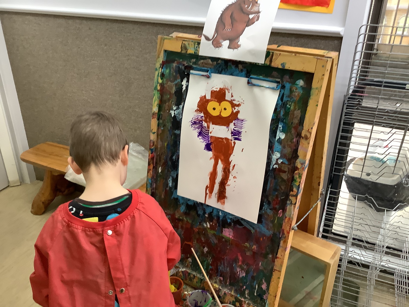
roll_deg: -1.4
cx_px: 204
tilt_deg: -25.6
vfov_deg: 45.4
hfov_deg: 58.4
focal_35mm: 31
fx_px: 366
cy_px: 154
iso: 160
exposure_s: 1/50
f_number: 2.4
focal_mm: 3.3
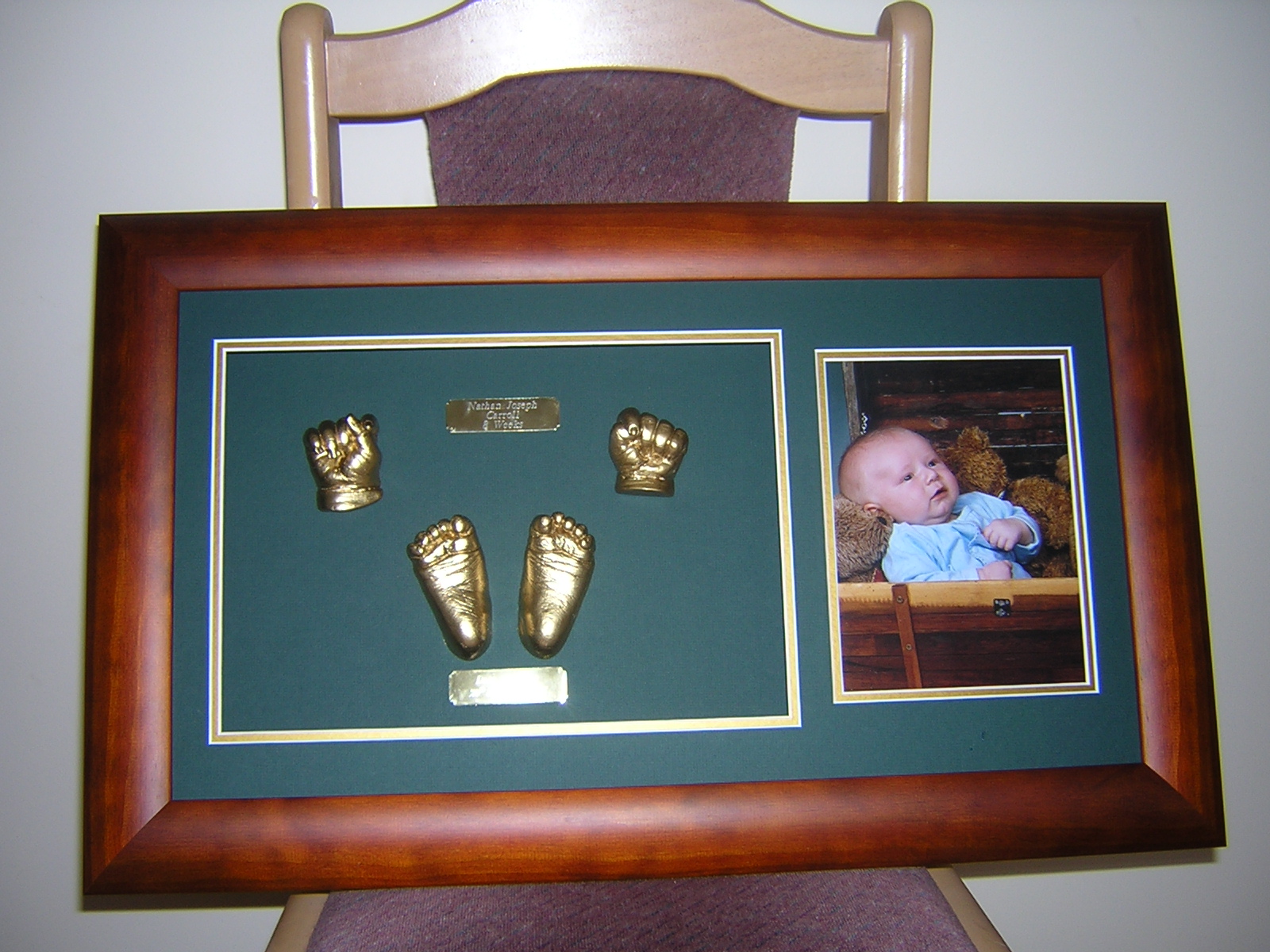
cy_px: 476
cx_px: 635
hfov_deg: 51.4
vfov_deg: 39.7
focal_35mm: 36
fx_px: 1321
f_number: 2.6
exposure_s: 1/60.1
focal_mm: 4.7
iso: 100
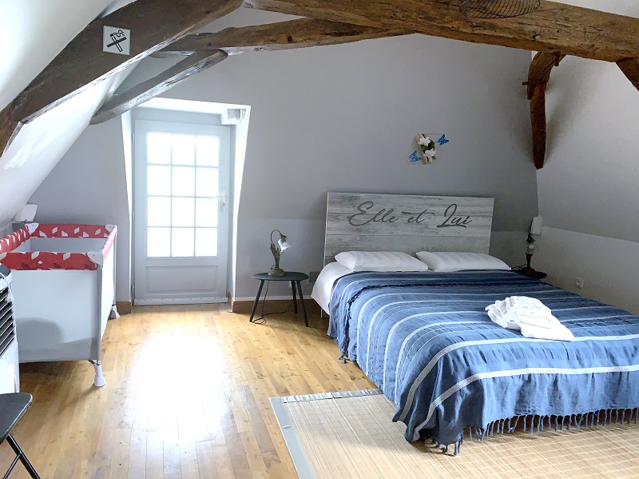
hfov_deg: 67.3
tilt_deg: -7.9
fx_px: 480
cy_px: 240
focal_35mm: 26
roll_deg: -2.6
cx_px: 320
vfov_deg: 53.0
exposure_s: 1/60
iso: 250
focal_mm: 4.25
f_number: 1.8
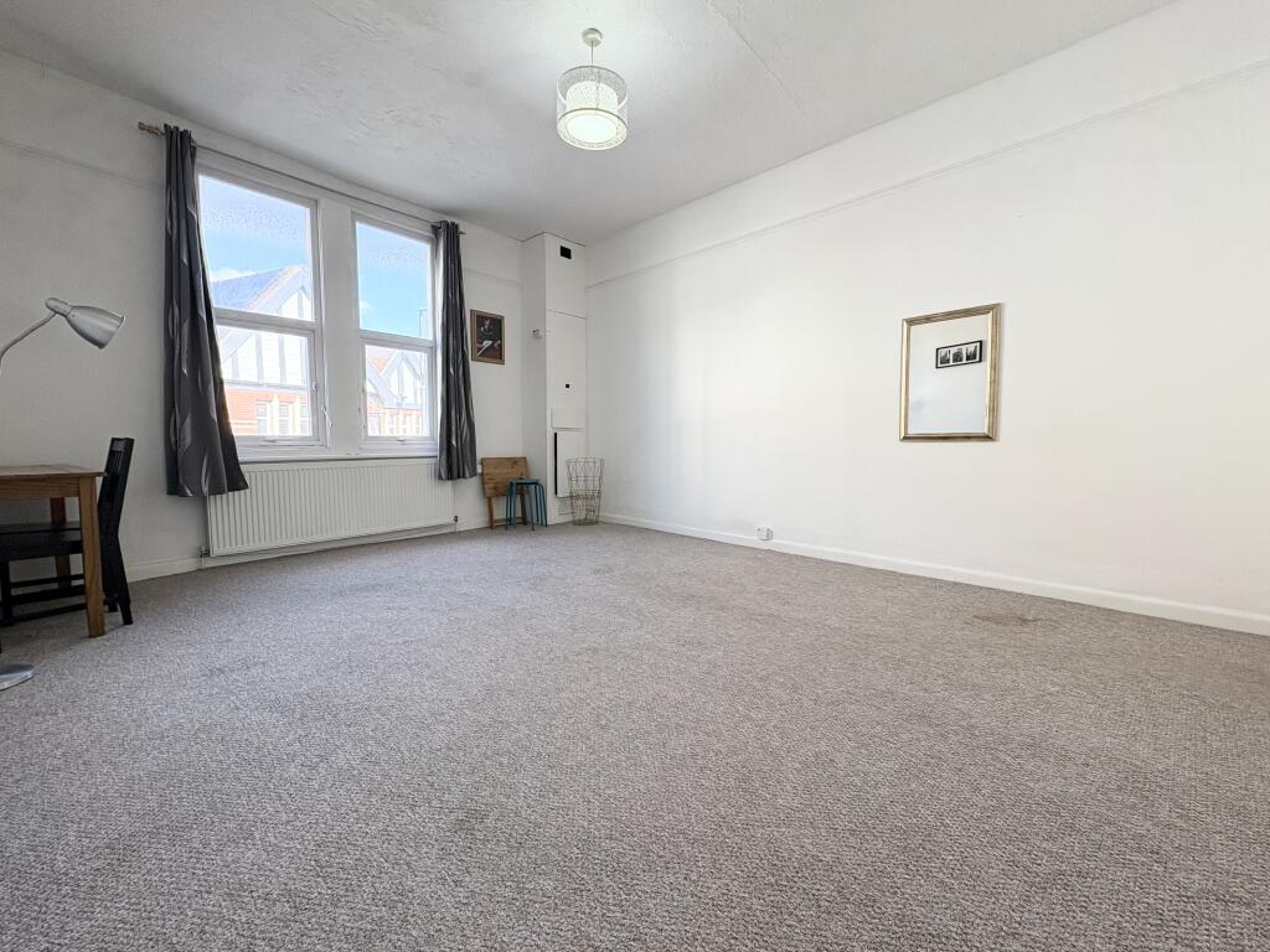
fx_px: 514
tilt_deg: -4.0
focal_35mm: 14
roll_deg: -1.2
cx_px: 635
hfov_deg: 102.1
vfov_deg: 85.7
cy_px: 476
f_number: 2.2
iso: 100
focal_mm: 2.22
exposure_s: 1/110
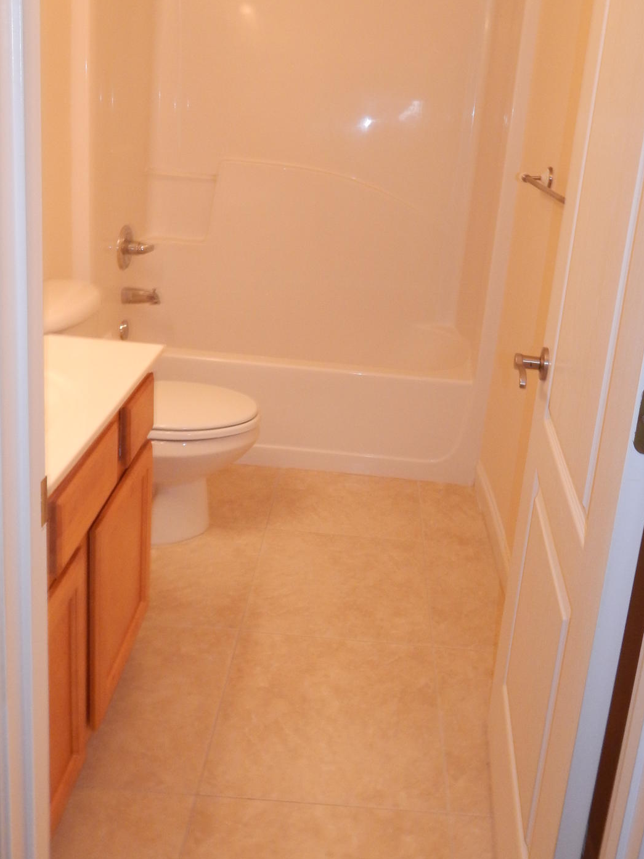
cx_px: 388
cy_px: 295
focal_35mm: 33
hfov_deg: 42.7
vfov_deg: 54.4
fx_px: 819
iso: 200
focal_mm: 4
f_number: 3
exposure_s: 1/30
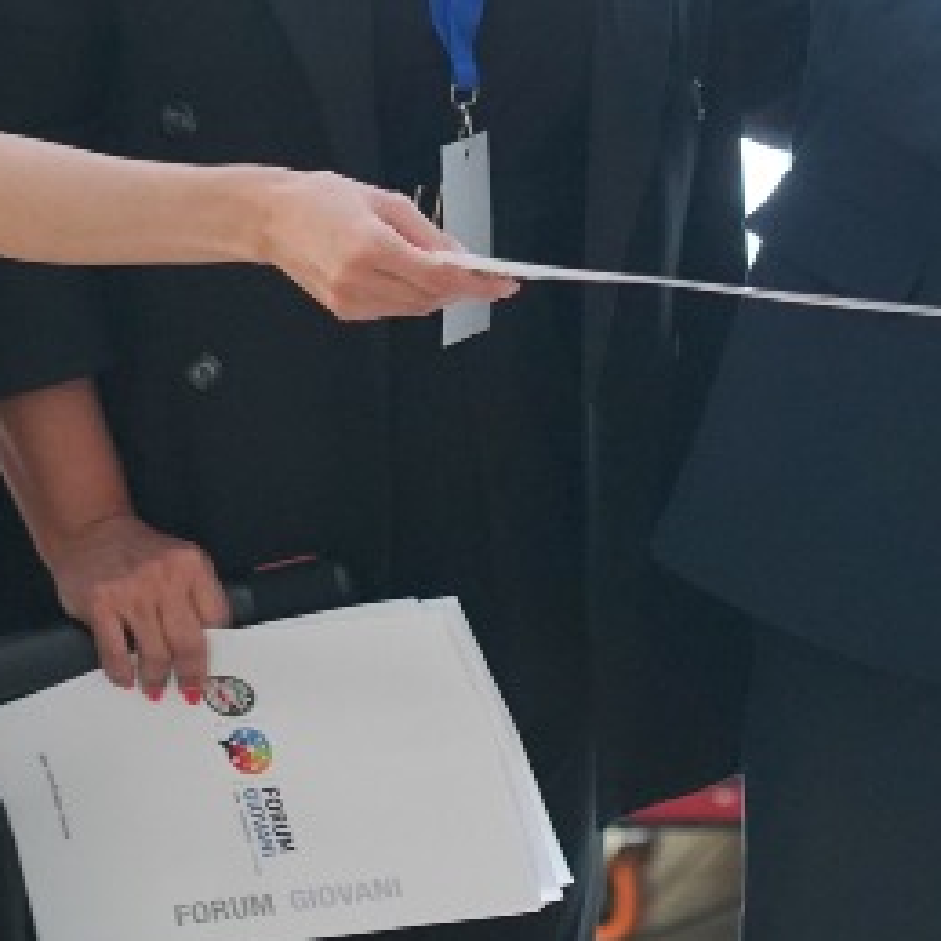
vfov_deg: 5.2
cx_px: 1217
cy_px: -236
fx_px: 10303
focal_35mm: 335
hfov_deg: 5.2
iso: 4000
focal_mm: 85
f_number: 3.2
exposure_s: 1/1000
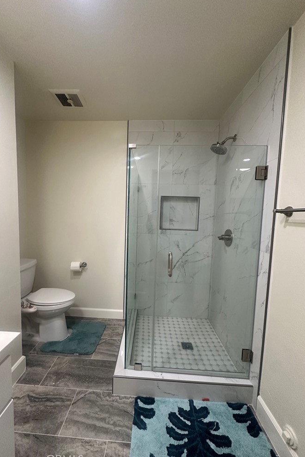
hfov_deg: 77.2
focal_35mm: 15
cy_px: 230
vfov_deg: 100.4
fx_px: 191
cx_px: 141
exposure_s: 1/120
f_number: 2.2
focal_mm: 2.22
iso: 320
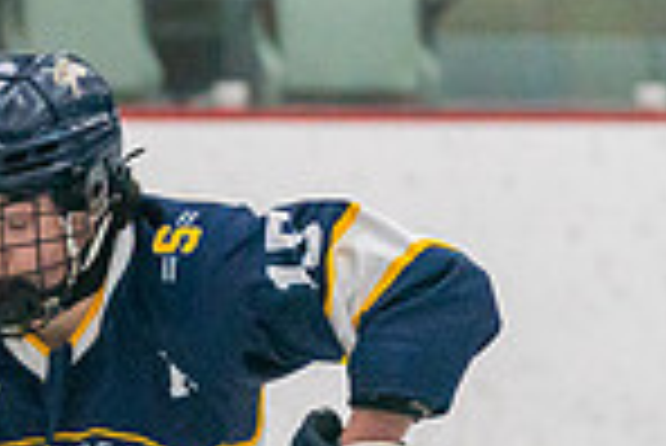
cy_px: 642
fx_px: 11222
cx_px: -86
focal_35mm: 606
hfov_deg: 3.4
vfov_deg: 2.3
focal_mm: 129
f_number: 2.8
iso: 4000
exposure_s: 1/1600
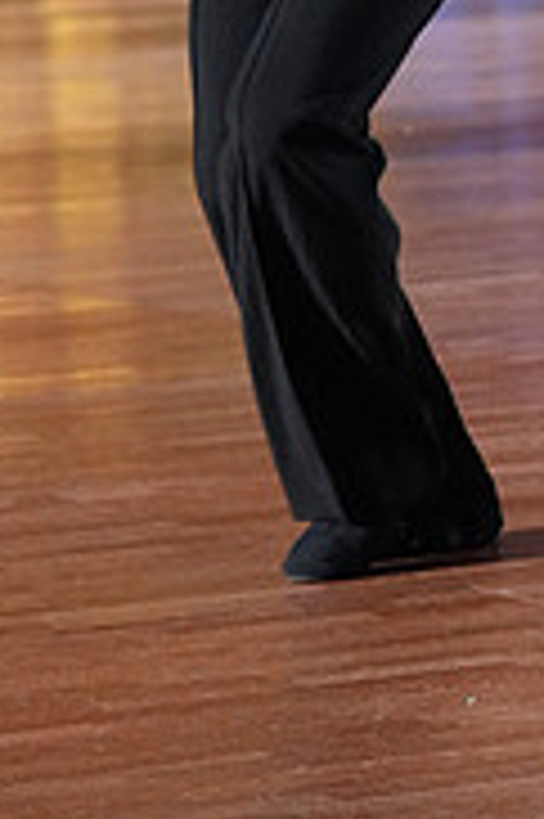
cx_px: 767
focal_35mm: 303
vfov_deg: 6.7
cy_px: -261
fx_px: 6881
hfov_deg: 4.5
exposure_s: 1/400
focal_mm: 95
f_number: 4.5
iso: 6400
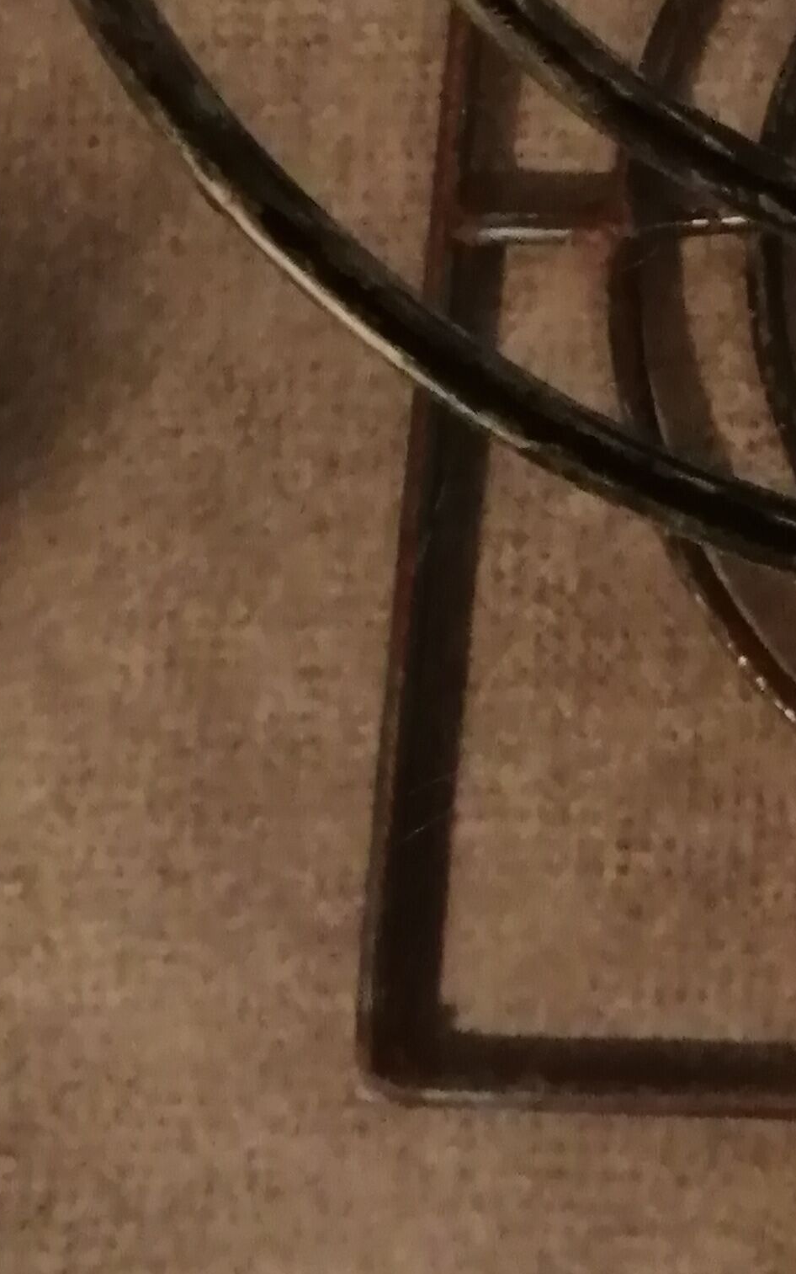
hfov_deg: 12.2
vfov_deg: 19.1
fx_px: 3539
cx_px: 1219
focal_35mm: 102
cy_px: -298
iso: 400
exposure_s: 1/25
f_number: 1.8
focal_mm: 3.46
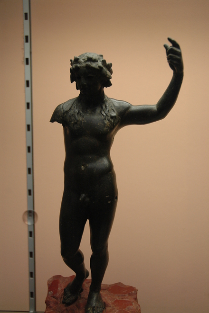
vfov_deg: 47.9
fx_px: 353
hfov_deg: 33.0
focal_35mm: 40
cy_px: 156
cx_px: 104
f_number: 4
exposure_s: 1/60
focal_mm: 27
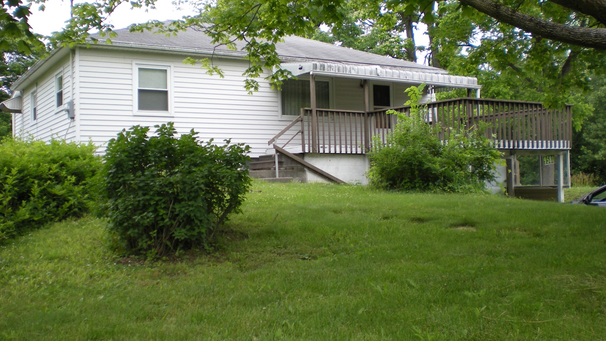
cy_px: 171
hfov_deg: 48.4
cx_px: 306
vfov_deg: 28.3
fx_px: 675
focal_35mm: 42
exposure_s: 1/171
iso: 64
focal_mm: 6.3
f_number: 3.1
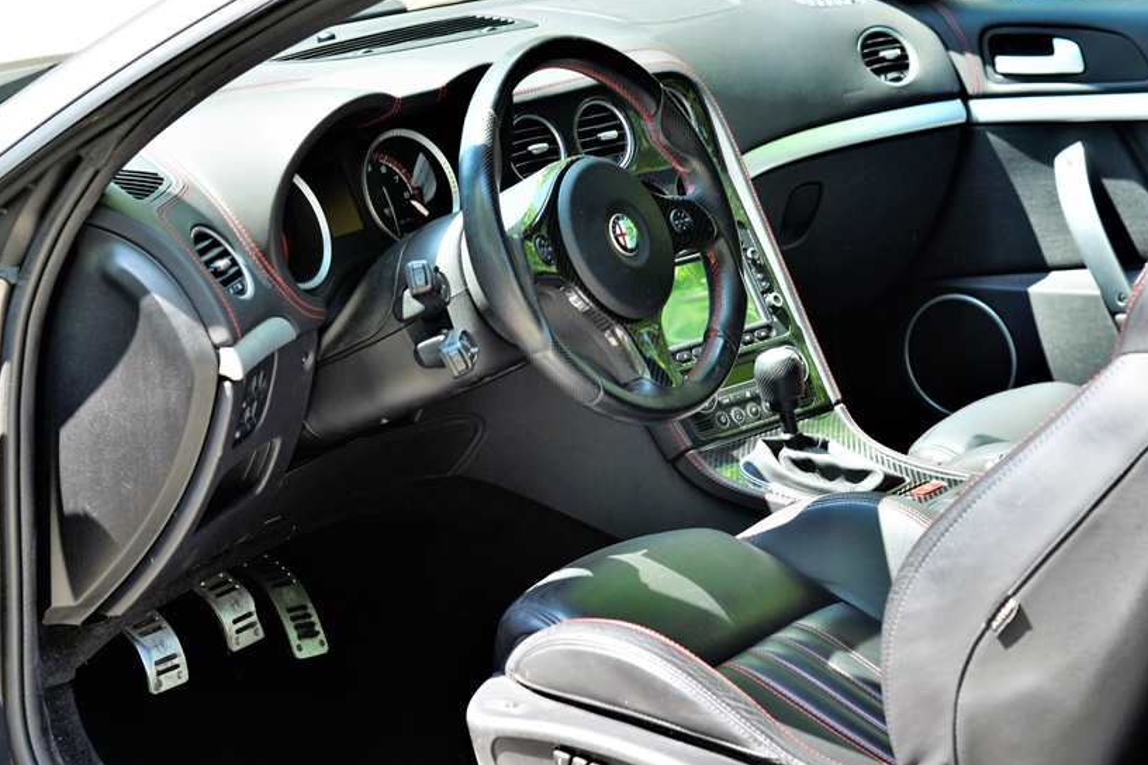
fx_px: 3221
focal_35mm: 101
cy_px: 352
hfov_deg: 20.2
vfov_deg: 13.6
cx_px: 604
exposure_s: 1/100
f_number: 5.6
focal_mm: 86
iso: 200
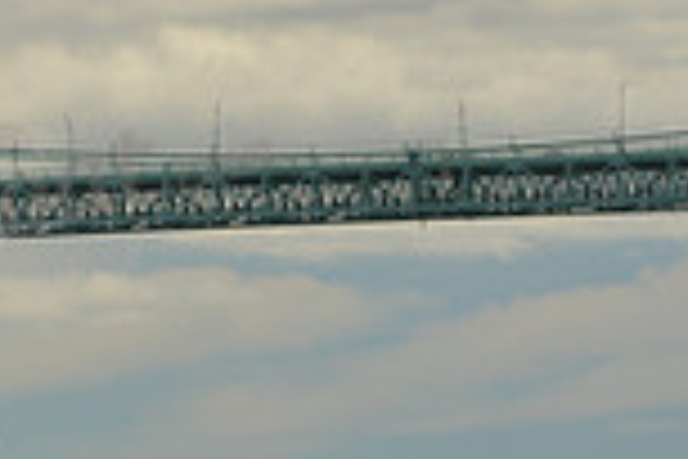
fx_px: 8829
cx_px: -589
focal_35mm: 462
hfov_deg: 4.4
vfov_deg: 3.0
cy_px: 515
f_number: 8
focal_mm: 122
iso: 400
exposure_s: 1/800
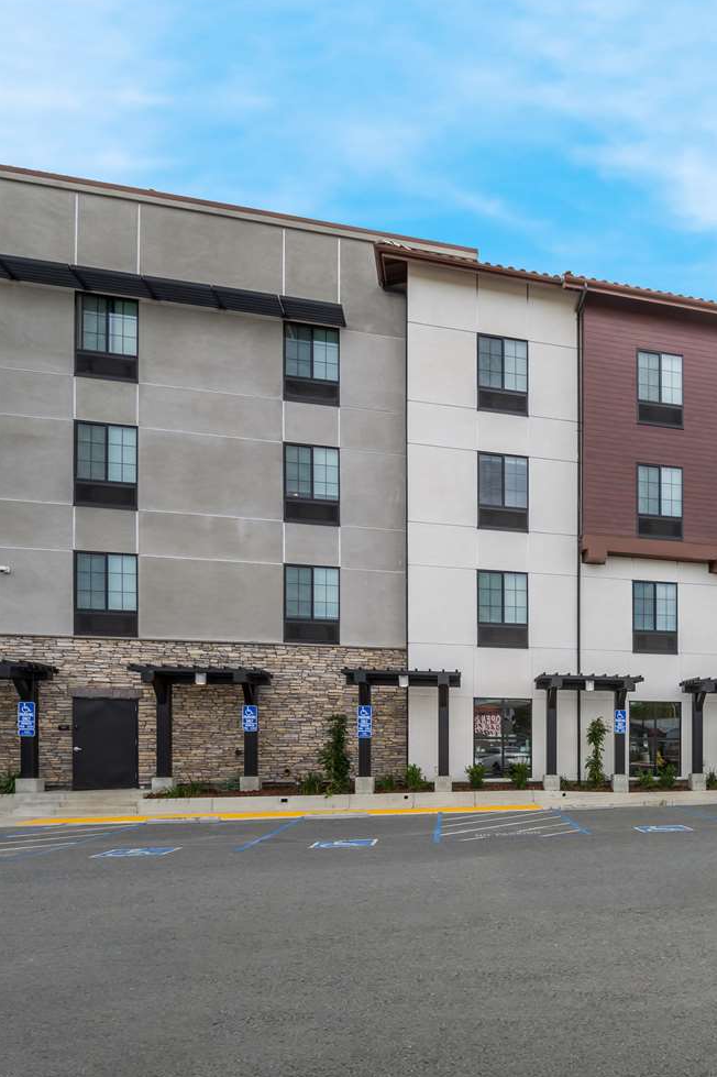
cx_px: 664
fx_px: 688
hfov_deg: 48.4
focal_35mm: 23
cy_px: 540
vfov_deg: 76.1
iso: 100
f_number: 10
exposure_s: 1/125
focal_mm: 15
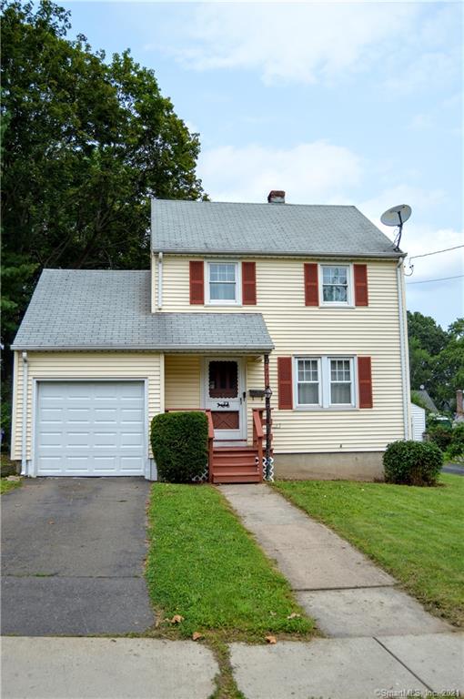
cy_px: 350
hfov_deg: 39.9
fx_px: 640
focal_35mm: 33
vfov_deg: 57.3
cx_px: 232
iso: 100
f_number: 3.5
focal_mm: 22
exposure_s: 1/1000
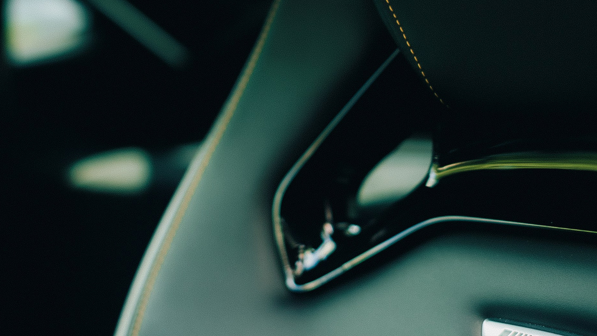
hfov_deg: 37.2
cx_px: 302
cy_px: 159
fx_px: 886
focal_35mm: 56
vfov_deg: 21.4
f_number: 1.4
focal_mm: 24
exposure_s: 1/320
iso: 50
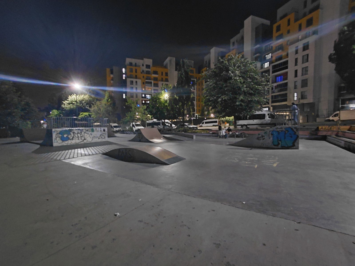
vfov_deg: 78.1
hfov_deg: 94.5
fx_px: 164
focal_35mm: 16
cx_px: 178
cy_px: 133
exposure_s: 1/9.09
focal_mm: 1.64
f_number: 2.2
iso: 800
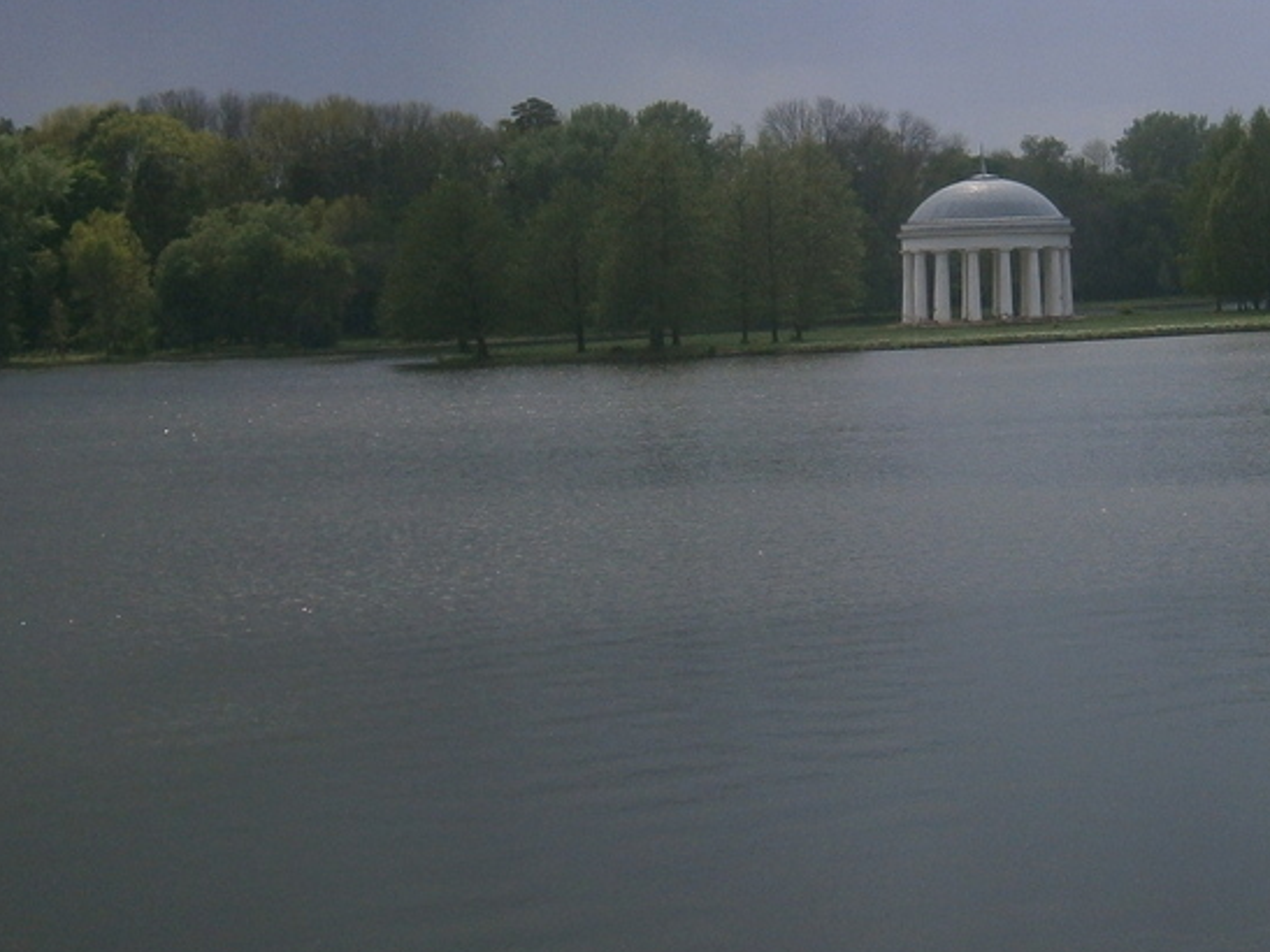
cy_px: 265
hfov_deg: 24.5
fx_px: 2898
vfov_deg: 18.6
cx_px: 896
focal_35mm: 79
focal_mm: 6.4
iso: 80
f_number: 8.7
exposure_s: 1/200
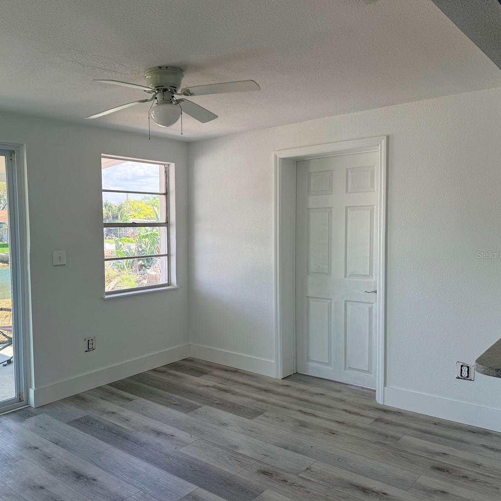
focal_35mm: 29
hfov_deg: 54.7
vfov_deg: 55.6
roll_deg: +0.3
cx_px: 174
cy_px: 254
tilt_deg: -4.2
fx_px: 475
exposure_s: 1/555
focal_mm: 6.76
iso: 80
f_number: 1.78
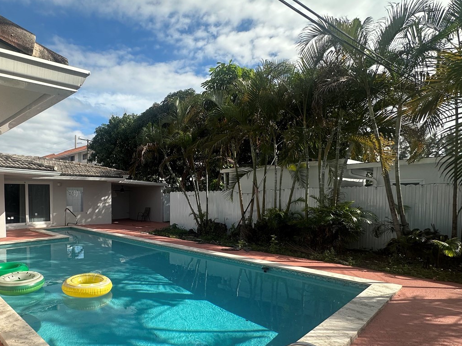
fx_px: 294
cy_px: 211
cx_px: 126
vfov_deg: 60.5
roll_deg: -0.5
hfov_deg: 72.1
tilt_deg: -4.4
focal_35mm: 22
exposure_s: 1/1742
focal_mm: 2.22
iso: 40
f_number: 2.2
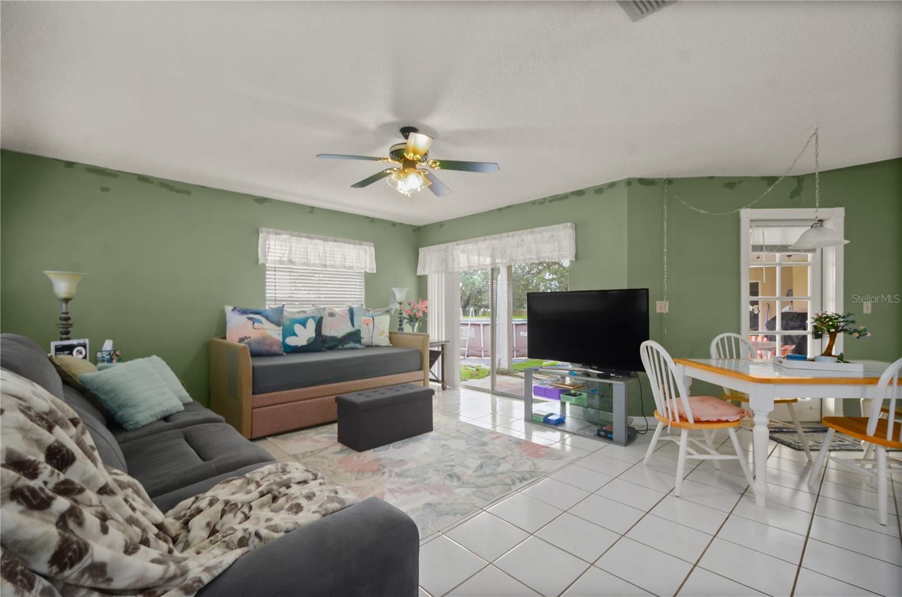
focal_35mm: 15
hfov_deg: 100.5
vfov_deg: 77.0
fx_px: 375
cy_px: 298
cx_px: 451
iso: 200
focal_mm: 10
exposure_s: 1/4
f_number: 8
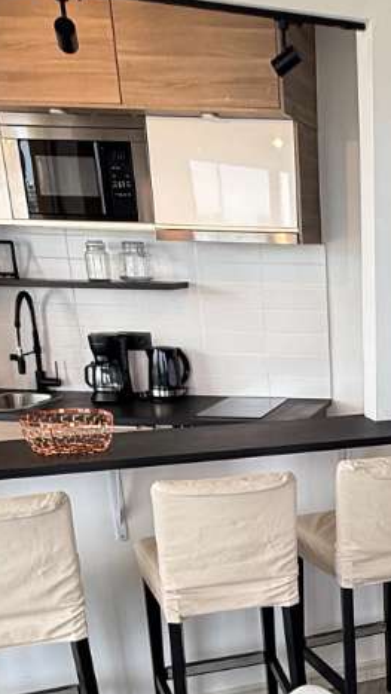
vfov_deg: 39.5
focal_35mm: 49
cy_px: 603
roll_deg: -2.0
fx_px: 902
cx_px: 480
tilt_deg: -22.9
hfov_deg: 22.4
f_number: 2.2
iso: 50
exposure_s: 1/100
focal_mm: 2.22
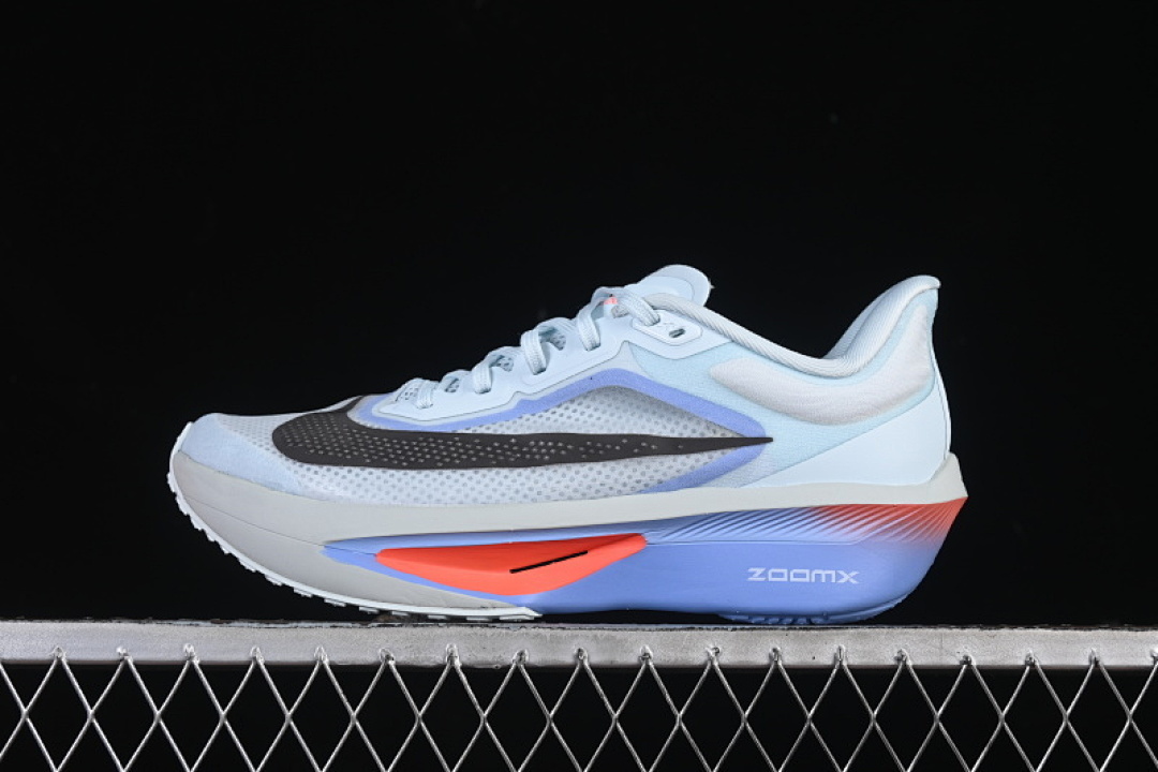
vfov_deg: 18.2
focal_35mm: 75
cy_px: 386
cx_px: 579
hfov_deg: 27.0
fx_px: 2412
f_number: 8
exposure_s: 1/80
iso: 160
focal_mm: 50
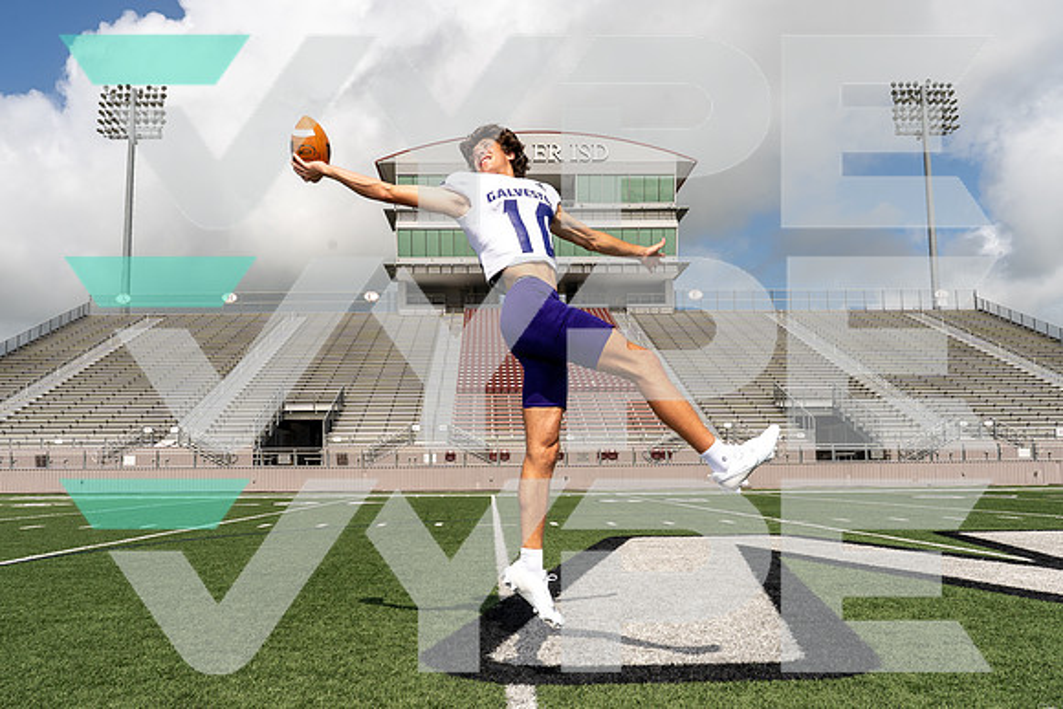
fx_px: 875
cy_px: 385
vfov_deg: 44.1
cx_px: 497
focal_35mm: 30
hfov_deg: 62.5
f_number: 11
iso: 100
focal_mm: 24
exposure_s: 1/250
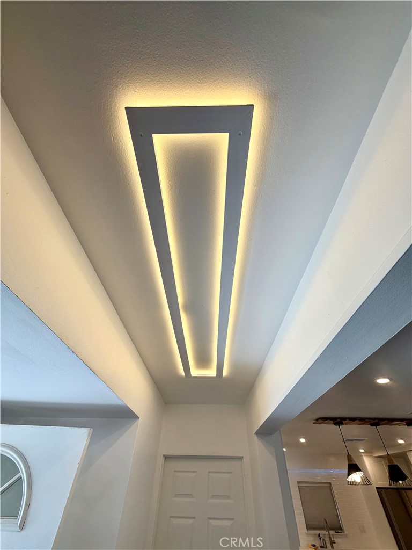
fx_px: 222
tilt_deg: +43.8
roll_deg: -2.1
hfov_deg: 85.7
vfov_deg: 102.1
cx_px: 206
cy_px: 275
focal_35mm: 14
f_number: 2.2
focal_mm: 2.22
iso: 100
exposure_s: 1/120
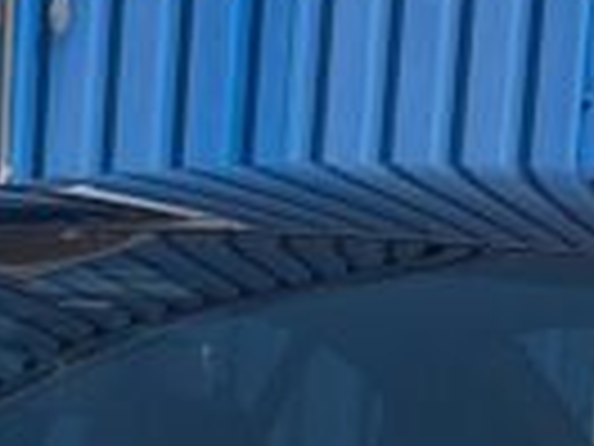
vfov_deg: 5.8
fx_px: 4118
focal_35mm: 240
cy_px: 1302
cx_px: -230
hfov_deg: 8.1
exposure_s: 1/2959
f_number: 1.6
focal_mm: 6.57
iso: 50
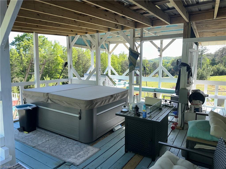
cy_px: 84
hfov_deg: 71.6
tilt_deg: -6.2
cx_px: 113
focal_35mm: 24
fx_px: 157
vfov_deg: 56.8
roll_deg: -1.0
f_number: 1.78
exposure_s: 1/1029
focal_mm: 6.86
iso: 64
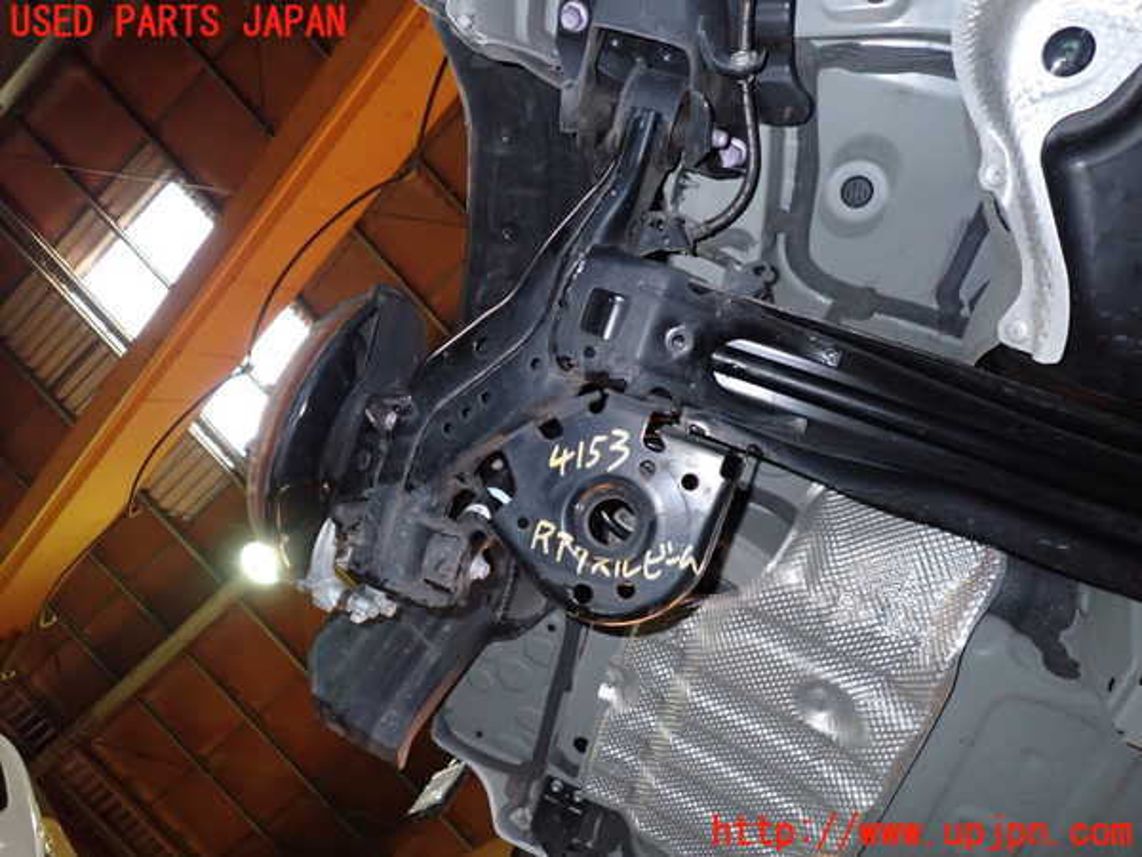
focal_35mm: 25
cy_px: 428
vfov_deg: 54.9
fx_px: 825
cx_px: 571
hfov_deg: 69.4
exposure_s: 1/30
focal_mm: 4.5
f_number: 5.6
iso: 640
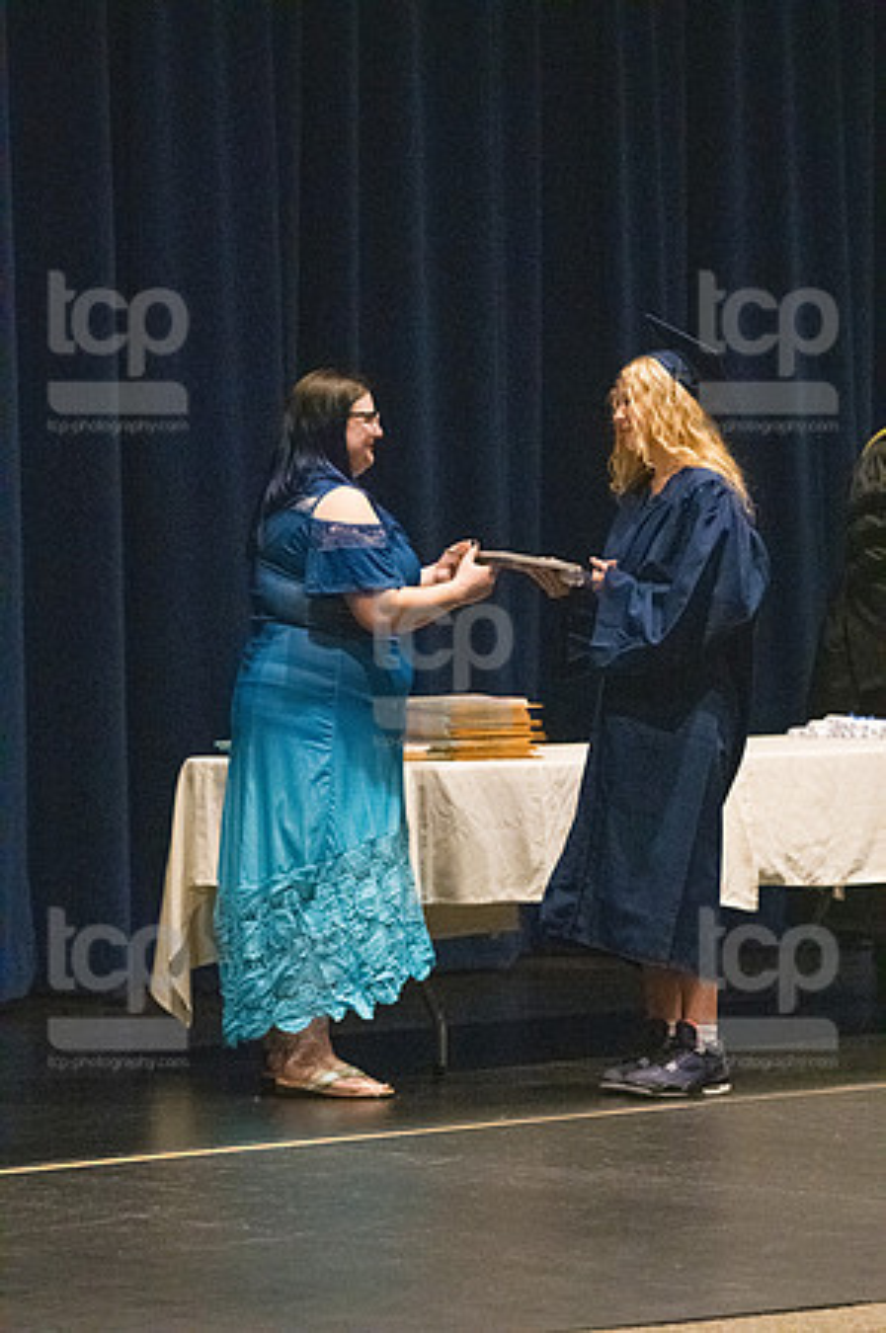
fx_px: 6438
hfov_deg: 7.9
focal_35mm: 174
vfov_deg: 11.8
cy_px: 666
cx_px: 443
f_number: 3.2
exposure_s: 1/400
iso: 10000
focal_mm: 116
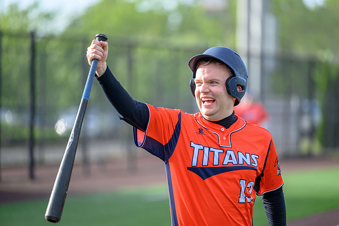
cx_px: 170
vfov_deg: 6.9
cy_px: 113
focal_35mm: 200
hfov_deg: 10.3
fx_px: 1884
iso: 560
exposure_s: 1/2000
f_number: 2.8
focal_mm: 200
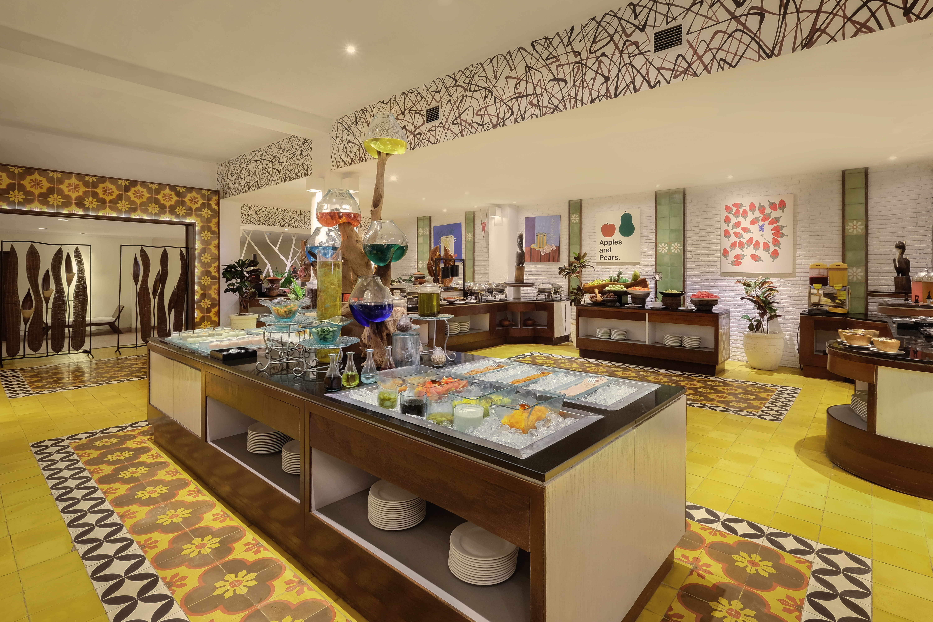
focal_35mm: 15
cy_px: 311
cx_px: 466
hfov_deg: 100.4
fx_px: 389
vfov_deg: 77.3
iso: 400
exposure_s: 3.1
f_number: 9
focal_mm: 10
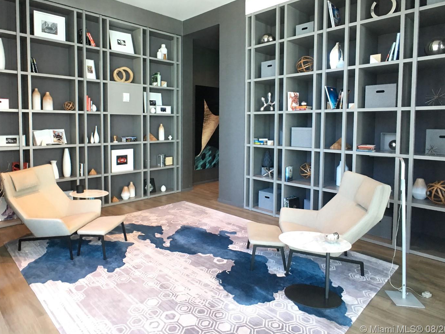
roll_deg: +0.1
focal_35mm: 34
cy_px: 140
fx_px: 437
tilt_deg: -2.4
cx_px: 205
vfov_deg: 41.7
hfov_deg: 53.9
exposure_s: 1/15
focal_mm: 4.15
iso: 50
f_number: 2.2
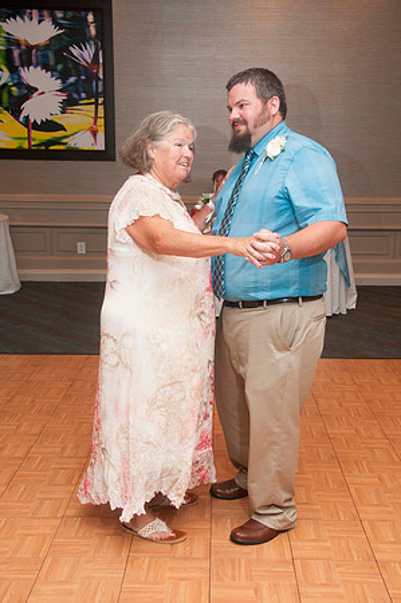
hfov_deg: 30.8
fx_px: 728
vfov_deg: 45.0
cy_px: 302
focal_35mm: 44
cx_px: 200
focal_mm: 29
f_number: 5.6
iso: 800
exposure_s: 1/60
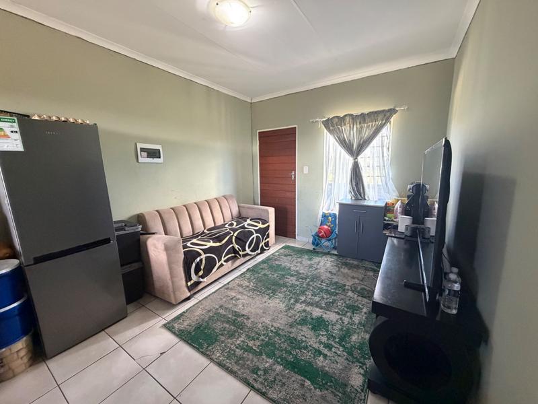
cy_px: 202
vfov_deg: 85.7
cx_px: 269
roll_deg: +1.9
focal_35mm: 14
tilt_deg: -8.4
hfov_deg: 102.1
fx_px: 218
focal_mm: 2.22
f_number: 2.2
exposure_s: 1/50
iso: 640
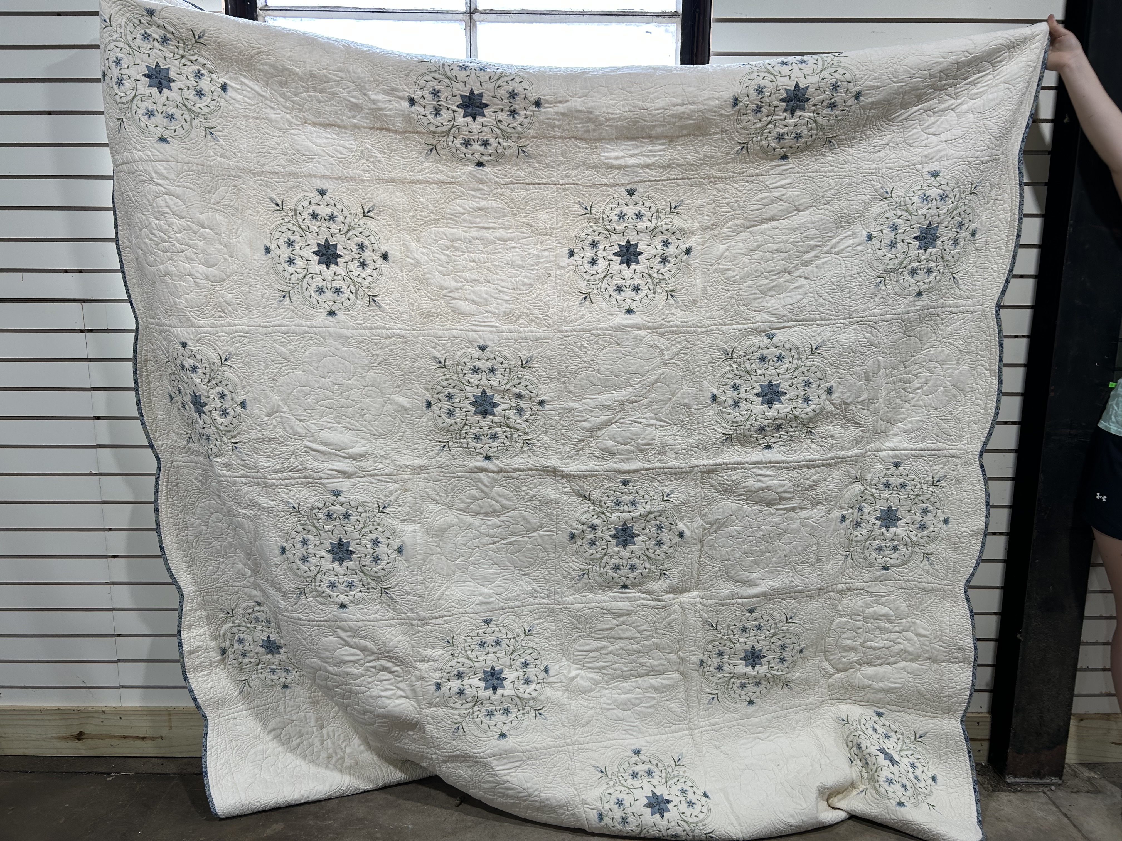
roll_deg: +0.2
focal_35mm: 26
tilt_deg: -10.8
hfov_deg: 67.3
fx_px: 843
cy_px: 420
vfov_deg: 53.1
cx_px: 561
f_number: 1.5
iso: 40
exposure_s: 1/202
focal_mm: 5.7
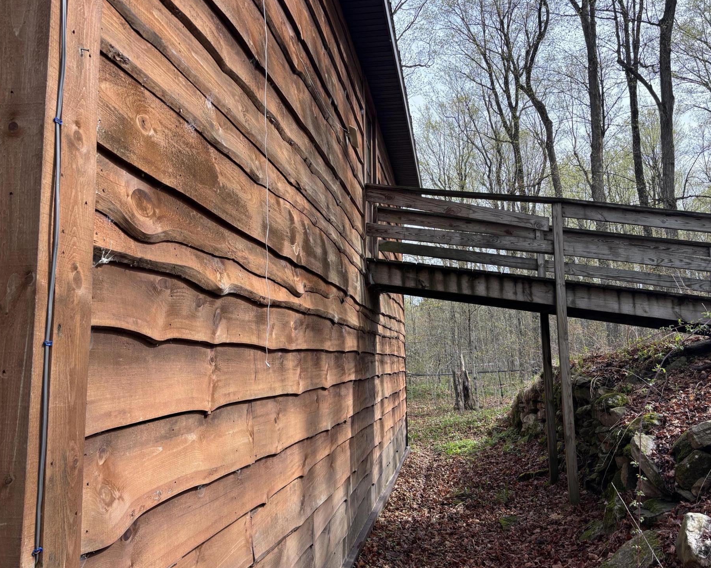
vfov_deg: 51.5
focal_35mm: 28
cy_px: 279
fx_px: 589
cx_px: 387
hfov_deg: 62.1
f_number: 1.6
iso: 50
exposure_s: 1/811
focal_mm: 5.96
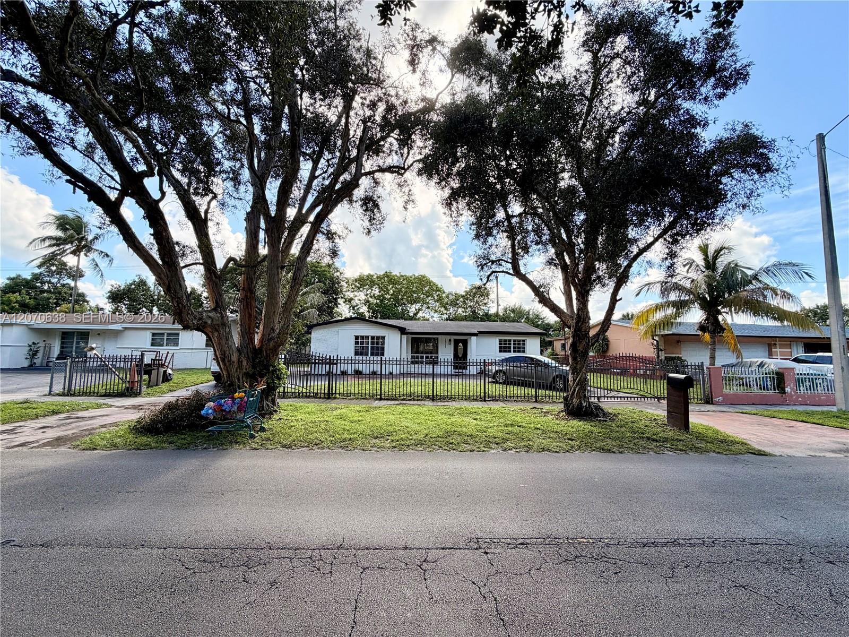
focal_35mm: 14
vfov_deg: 85.7
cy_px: 318
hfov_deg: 102.1
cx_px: 424
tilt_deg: +4.3
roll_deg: -0.4
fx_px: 343
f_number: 2.2
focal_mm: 2.22
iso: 40
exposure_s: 1/672
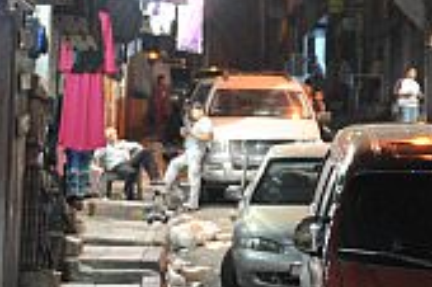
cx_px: 450
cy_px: 6
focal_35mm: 180
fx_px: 2158
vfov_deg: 7.6
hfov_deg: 11.3
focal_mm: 34
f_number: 2.8
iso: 2200
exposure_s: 1/100
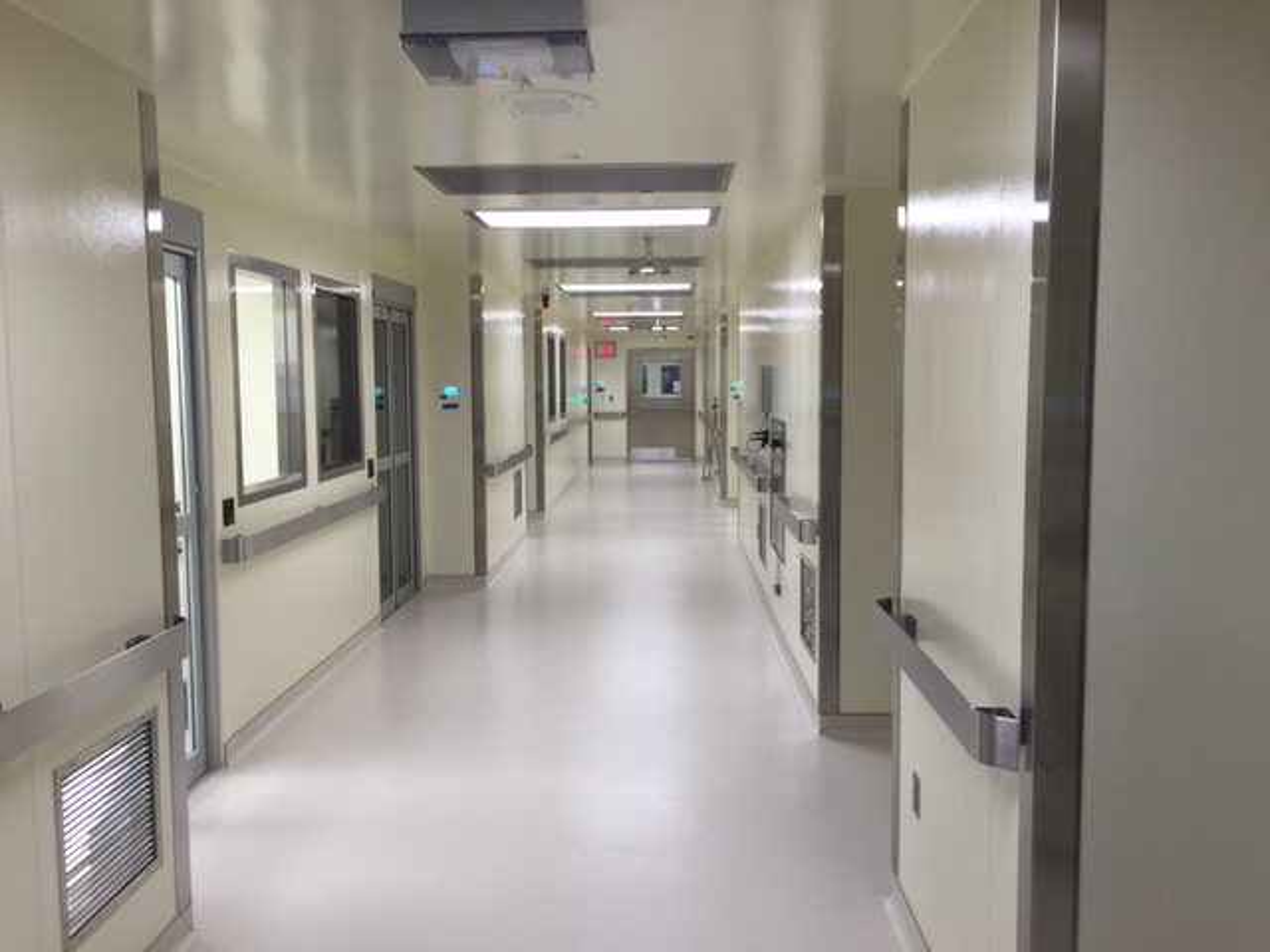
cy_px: 476
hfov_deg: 61.7
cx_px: 635
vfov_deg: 48.2
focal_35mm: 29
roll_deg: +0.0
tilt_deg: -4.8
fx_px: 1064
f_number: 2.2
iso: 32
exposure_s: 1/30
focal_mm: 4.15
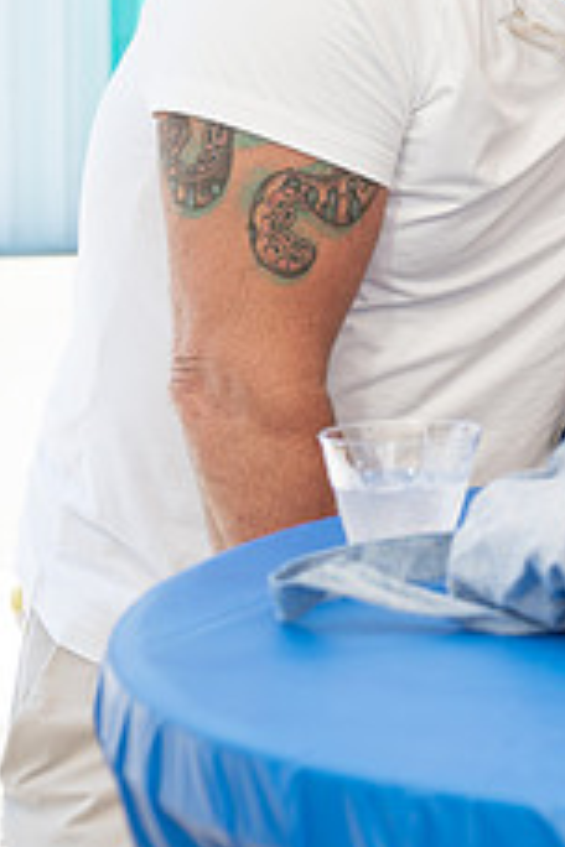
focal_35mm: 101
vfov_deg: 19.9
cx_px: 1087
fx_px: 2378
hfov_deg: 12.2
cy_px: 122
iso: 100
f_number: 4
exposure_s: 1/250
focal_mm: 39
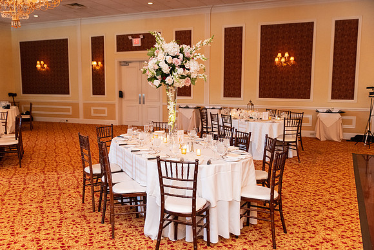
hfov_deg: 57.2
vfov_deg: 40.0
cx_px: 187
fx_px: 343
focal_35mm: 33
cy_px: 125
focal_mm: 33
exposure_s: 1/80
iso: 3200
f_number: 2.8
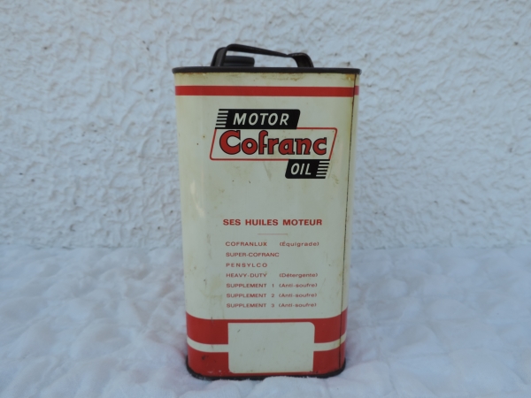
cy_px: 199
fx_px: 430
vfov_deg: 49.7
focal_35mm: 28
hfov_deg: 63.4
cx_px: 266
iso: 80
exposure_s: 1/320
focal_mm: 4.9
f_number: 3.1
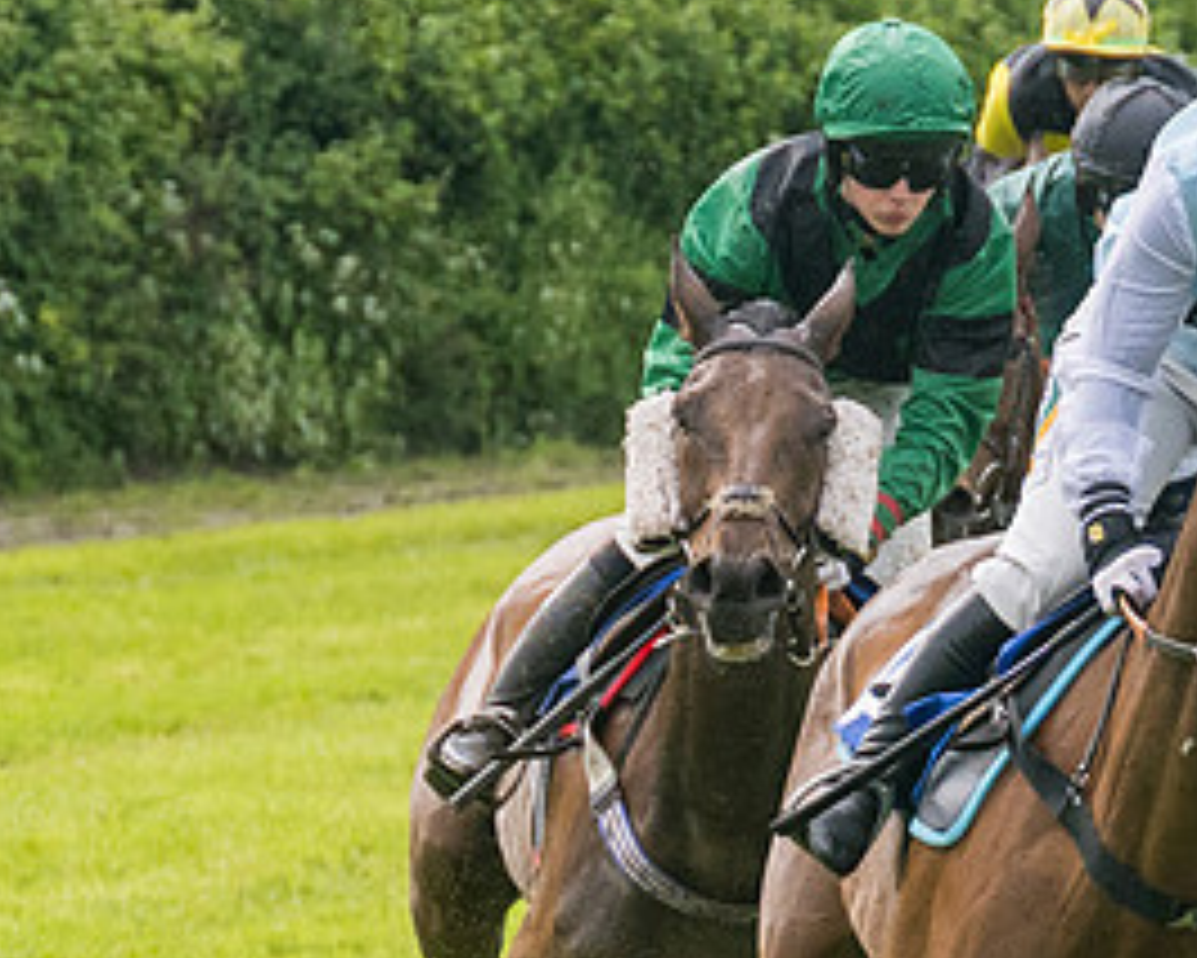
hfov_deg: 3.3
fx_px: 20555
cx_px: 885
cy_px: 695
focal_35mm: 580
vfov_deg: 2.7
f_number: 4
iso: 400
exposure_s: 1/3200
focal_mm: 98
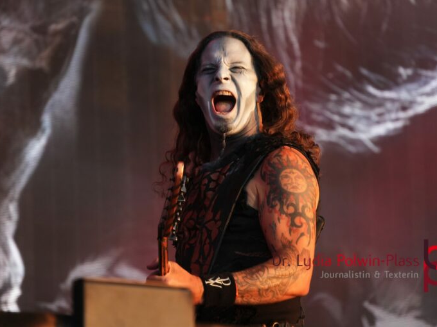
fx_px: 3516
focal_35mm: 279
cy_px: 164
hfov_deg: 7.1
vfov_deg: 5.3
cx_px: 219
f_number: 6.3
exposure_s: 1/320
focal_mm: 171
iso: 640
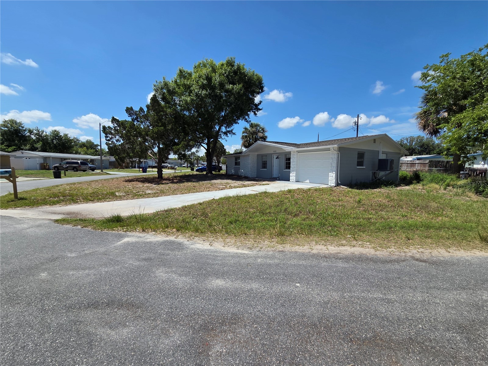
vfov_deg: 89.9
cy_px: 183
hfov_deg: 106.2
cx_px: 244
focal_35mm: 13
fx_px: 183
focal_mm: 2.2
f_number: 2.2
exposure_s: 1/2607
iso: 50
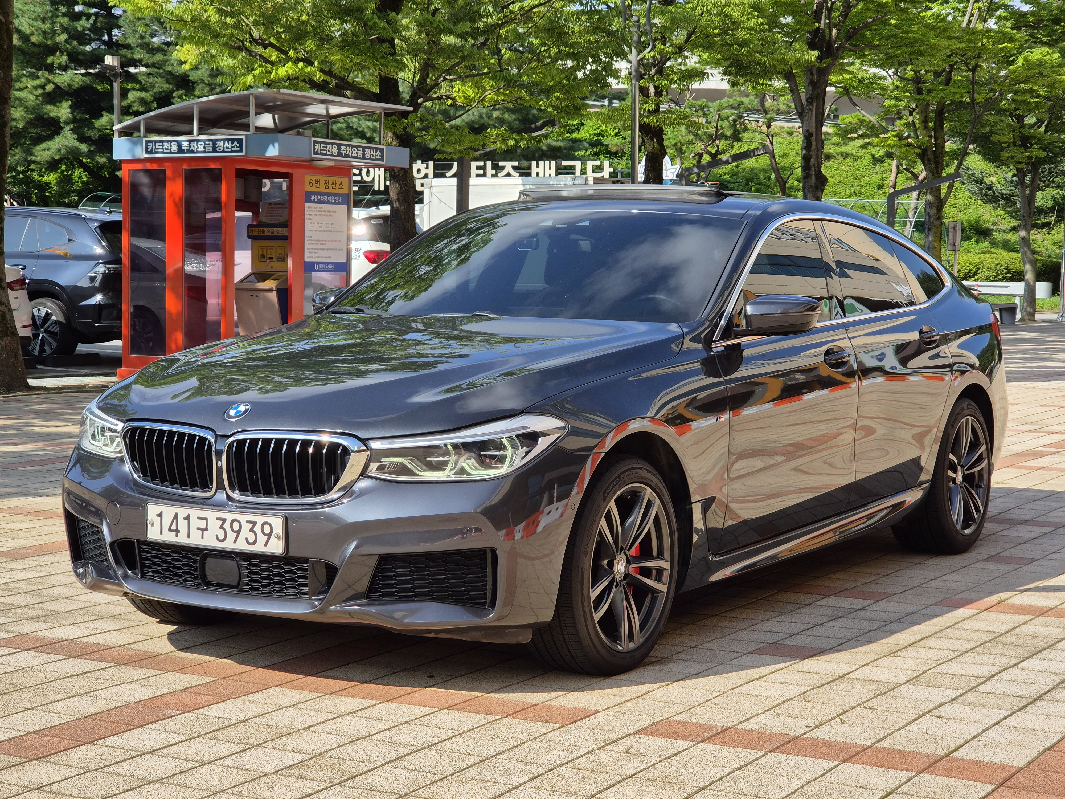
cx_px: 532
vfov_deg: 21.3
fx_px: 2123
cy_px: 400
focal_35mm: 69
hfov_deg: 28.2
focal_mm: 7
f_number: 2.4
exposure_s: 1/712
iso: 25
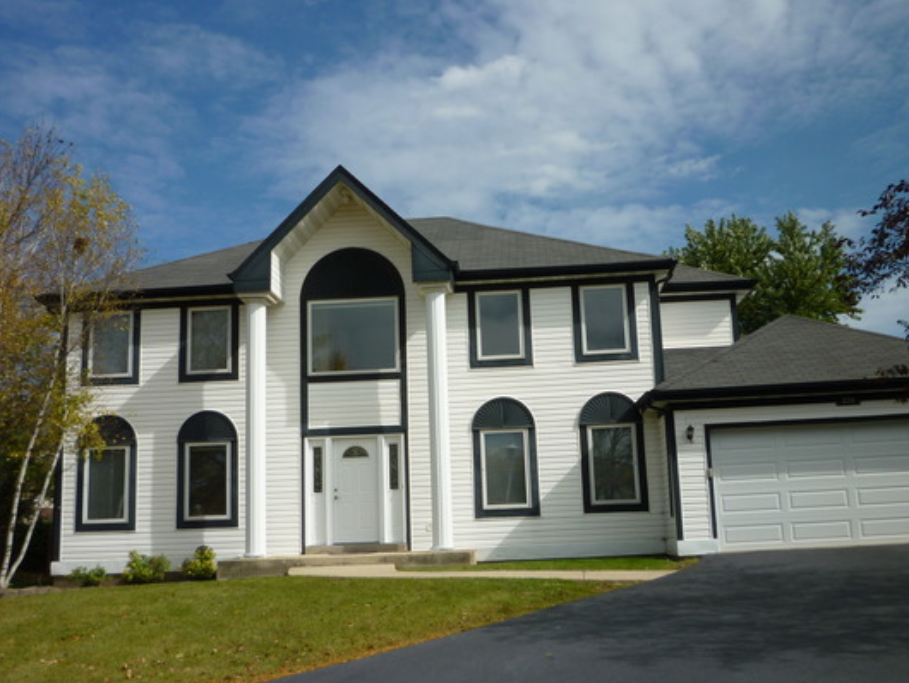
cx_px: 484
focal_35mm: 35
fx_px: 920
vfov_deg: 40.7
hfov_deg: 52.6
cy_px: 371
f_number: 5
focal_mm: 5.2
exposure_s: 1/640
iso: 80
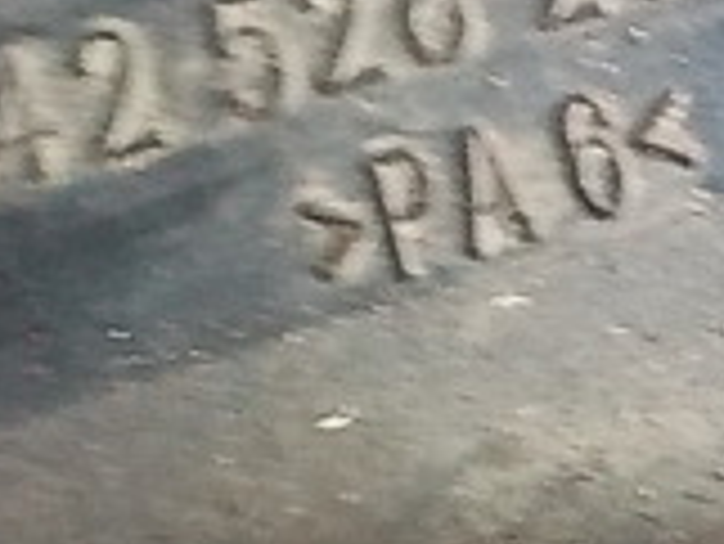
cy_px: 85
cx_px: 670
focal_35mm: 119
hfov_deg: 16.3
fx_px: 2491
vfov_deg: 12.4
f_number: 3.3
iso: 800
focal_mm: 4.1
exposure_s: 1/30
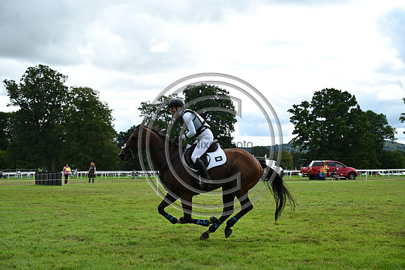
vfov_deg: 22.3
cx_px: 202
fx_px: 686
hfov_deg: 32.9
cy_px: 135
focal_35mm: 61
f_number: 5
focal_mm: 61
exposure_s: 1/1250
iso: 400
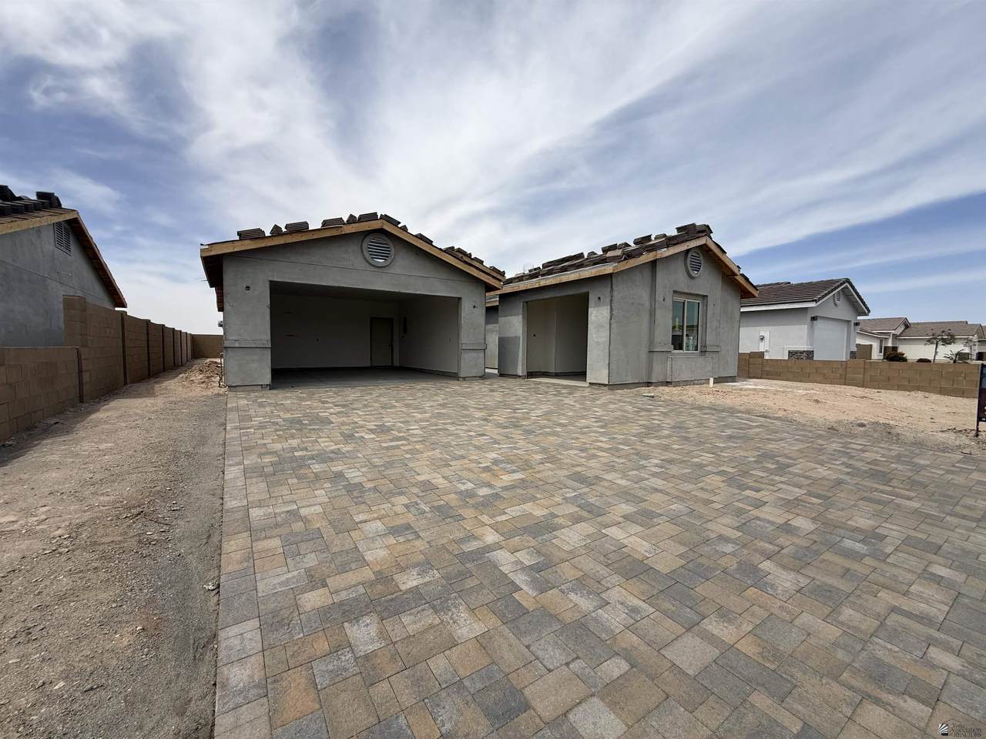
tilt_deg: -3.2
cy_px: 370
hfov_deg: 102.1
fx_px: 399
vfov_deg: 85.7
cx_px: 493
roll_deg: -1.1
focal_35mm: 14
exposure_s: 1/2410
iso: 50
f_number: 2.2
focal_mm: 2.22
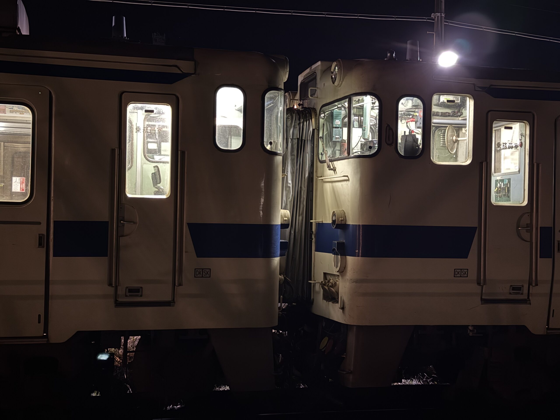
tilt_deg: +1.3
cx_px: 280
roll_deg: -1.0
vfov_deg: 30.3
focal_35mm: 48
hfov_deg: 39.7
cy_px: 210
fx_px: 777
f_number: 1.78
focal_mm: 6.76
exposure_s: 1/4
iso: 320
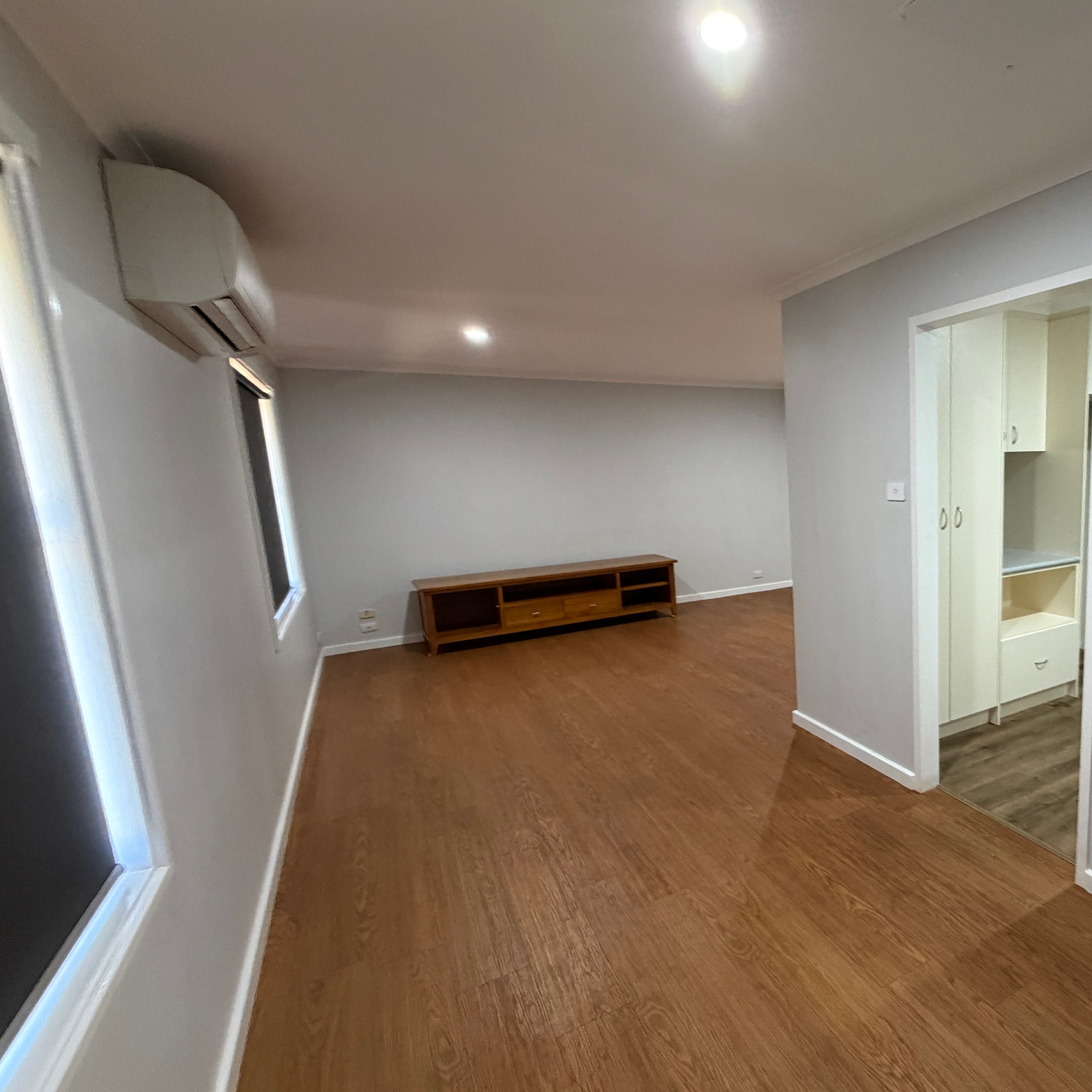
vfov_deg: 77.6
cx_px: 829
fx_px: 678
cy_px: 579
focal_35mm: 19
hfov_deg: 71.9
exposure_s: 1/50
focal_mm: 2.22
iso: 400
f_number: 2.2
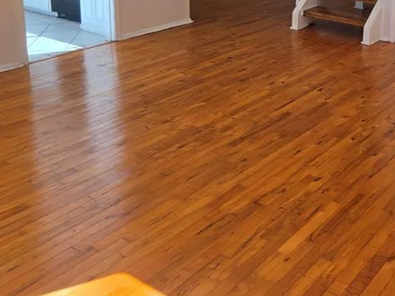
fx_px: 536
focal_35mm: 47
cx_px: 310
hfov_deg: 39.0
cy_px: 24
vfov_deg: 29.5
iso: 80
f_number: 1.8
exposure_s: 1/594
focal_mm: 5.4
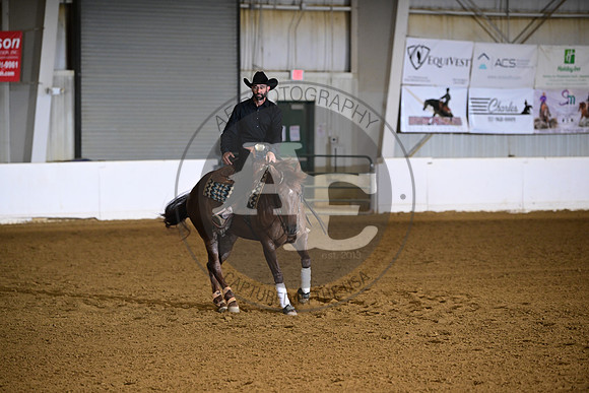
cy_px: 196
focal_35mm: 200
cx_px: 294
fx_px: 3273
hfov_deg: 10.3
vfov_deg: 6.9
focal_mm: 200
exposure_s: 1/200
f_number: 4
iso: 2500
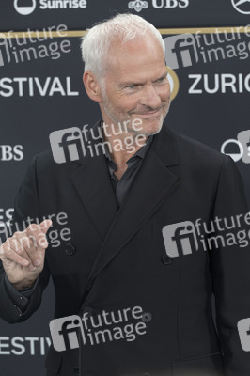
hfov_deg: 7.8
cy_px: 188
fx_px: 1836
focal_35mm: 176
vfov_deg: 11.7
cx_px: 125
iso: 1600
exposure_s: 1/500
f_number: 6.3
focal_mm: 176
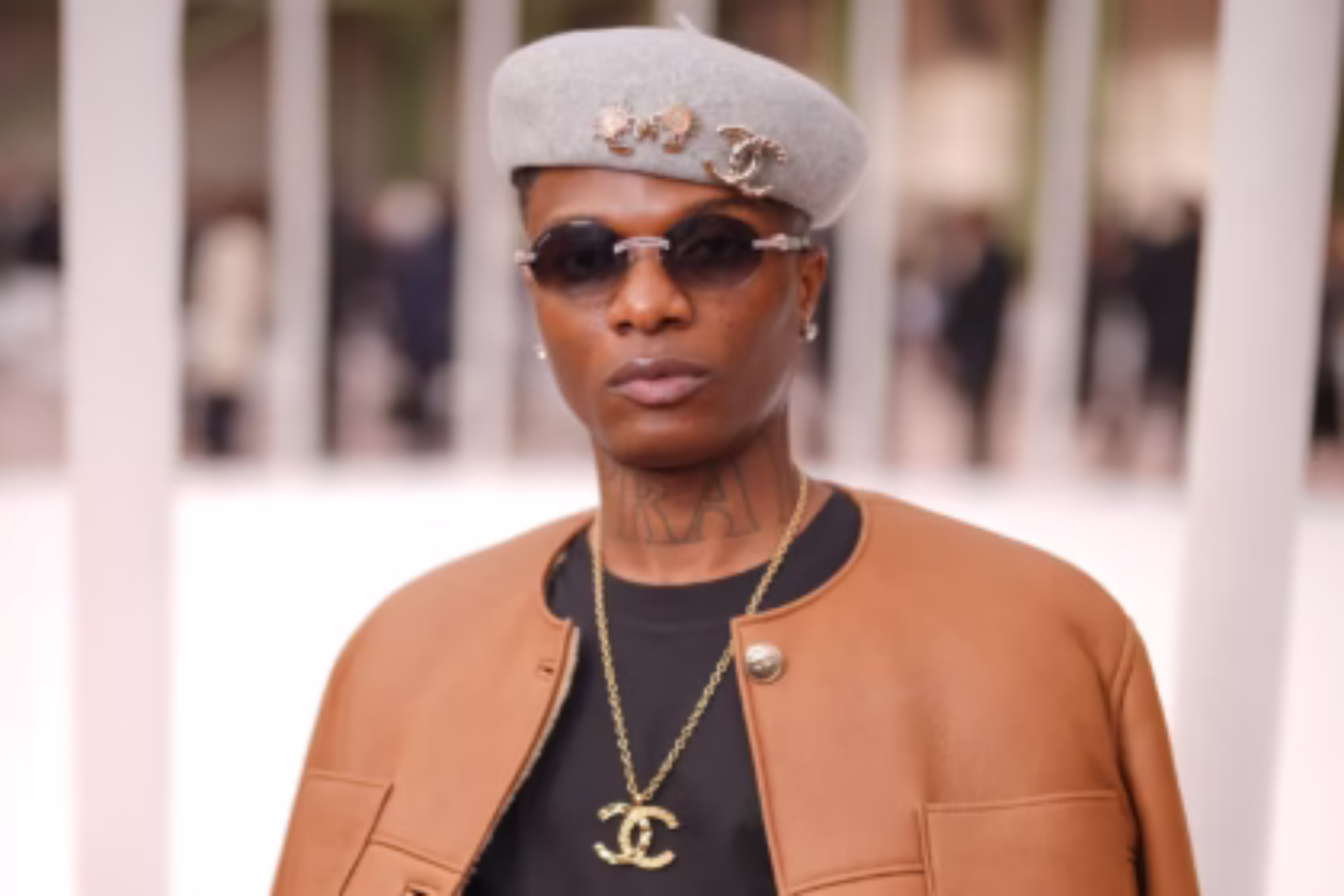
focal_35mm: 50
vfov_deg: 27.0
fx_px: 1867
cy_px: 448
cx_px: 672
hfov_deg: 39.6
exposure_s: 1/200
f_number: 1.4
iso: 64
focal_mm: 50
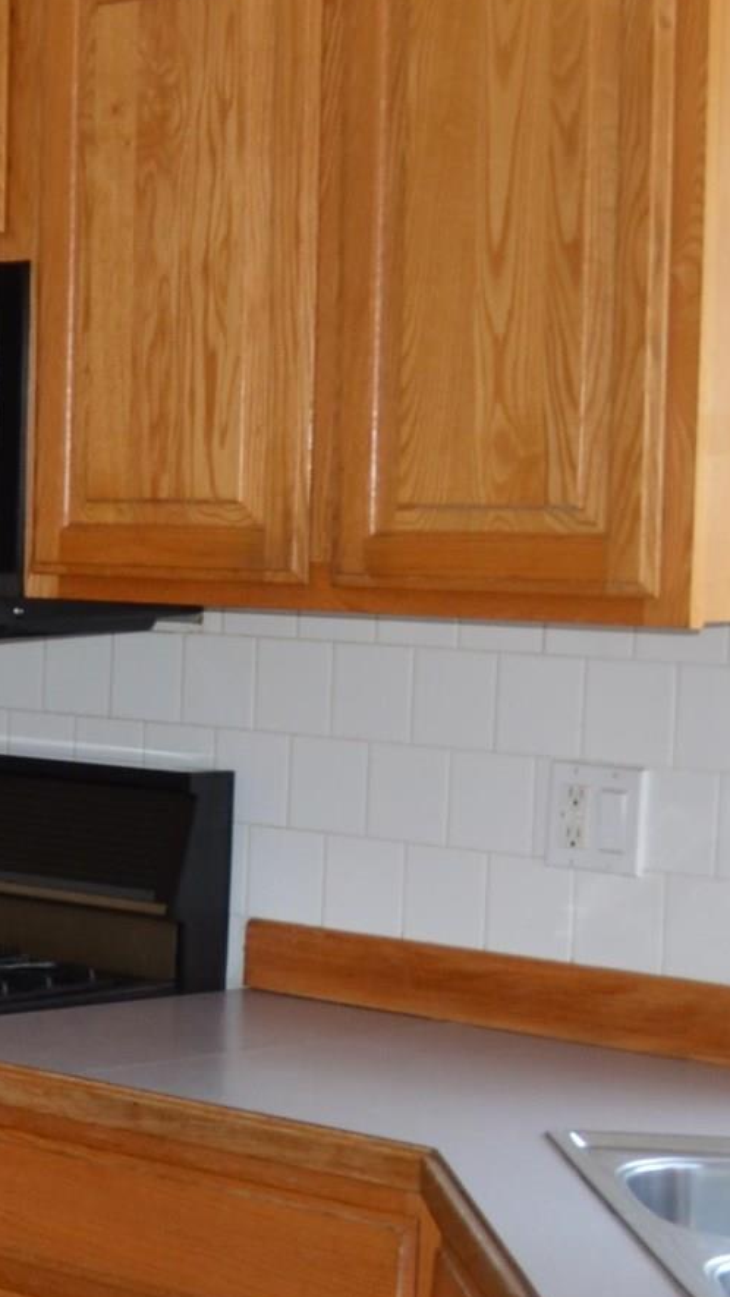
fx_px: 3371
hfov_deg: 10.3
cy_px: 768
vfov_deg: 21.8
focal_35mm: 98
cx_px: -1157
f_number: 8
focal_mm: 18
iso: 200
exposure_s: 1/30
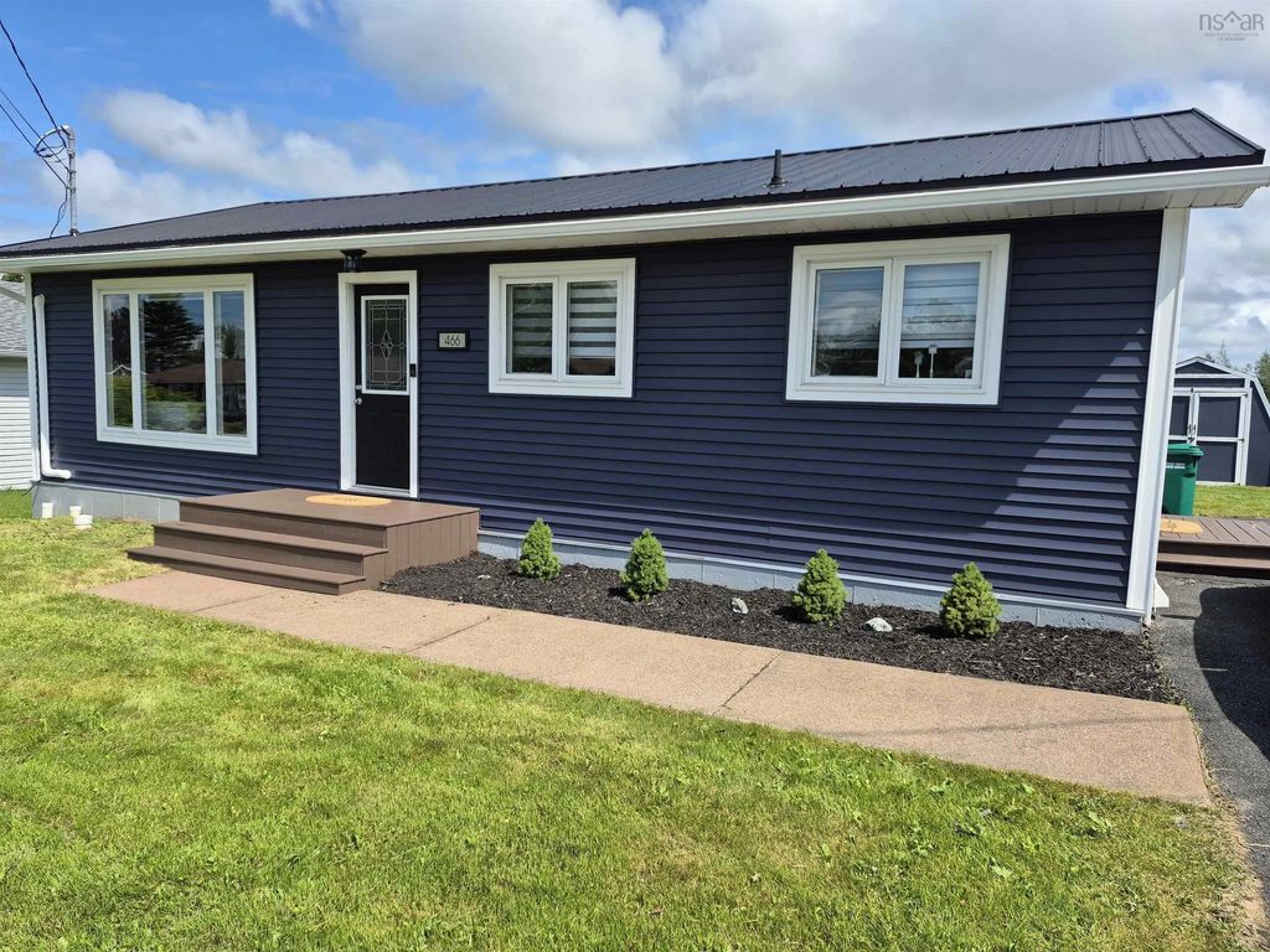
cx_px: 635
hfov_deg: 73.9
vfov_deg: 58.9
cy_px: 476
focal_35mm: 23
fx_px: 844
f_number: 1.8
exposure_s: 1/1756
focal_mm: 5.4
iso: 25
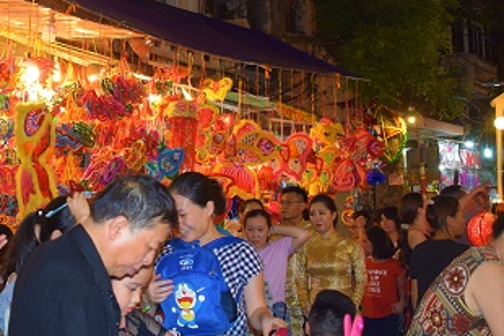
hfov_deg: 33.7
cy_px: 157
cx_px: 119
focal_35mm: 58
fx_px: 812
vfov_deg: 23.4
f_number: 3.8
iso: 900
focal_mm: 24
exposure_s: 1/60
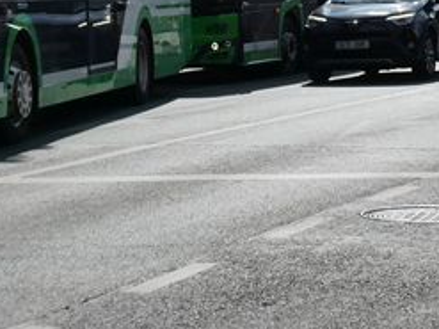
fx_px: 2053
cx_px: 359
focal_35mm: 162
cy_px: 9
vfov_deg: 9.1
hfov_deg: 12.1
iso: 80
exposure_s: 1/1600
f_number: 4.1
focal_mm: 9
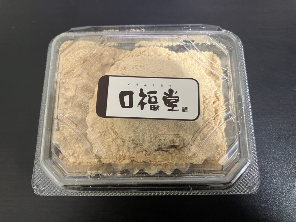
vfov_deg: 49.7
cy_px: 111
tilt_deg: -72.8
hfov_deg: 63.4
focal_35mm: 28
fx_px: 239
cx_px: 148
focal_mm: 3.99
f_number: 1.8
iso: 400
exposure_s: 1/34
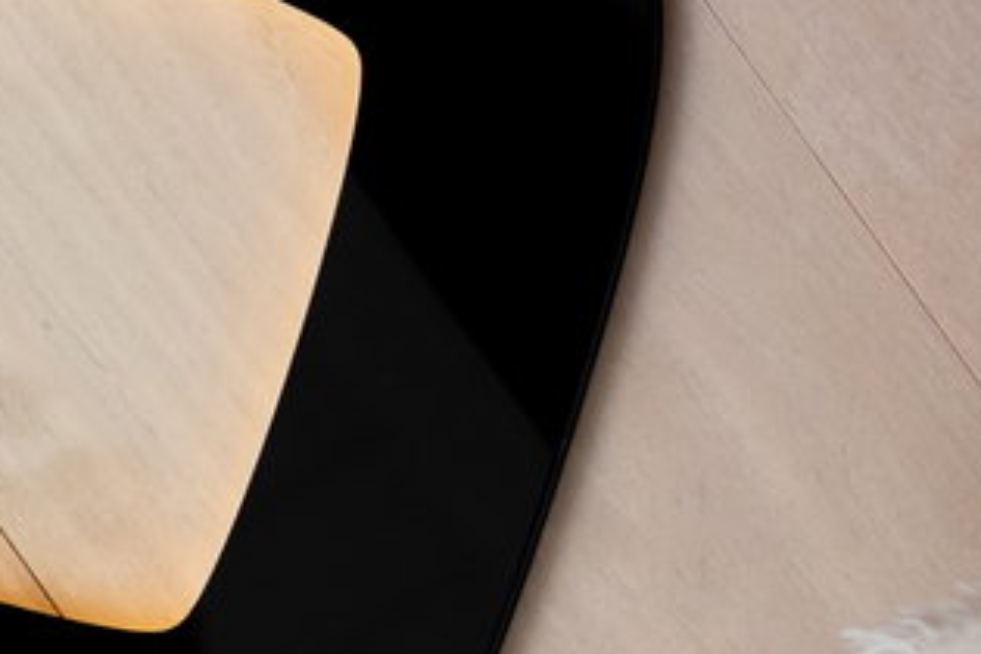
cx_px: 78
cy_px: 107
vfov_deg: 7.7
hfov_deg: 11.5
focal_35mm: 178
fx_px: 4850
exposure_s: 1/250
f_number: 2
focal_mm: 23
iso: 200
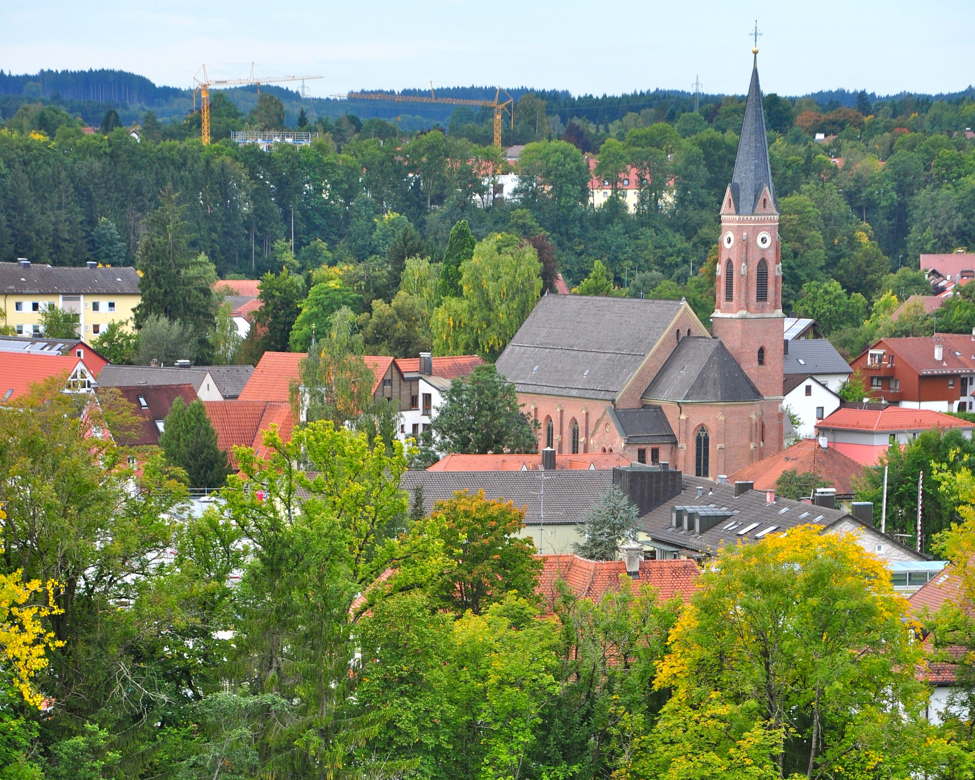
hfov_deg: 11.7
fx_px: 4754
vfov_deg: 9.3
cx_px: 471
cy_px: 681
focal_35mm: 165
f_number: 7.1
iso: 250
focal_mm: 75
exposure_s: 1/320
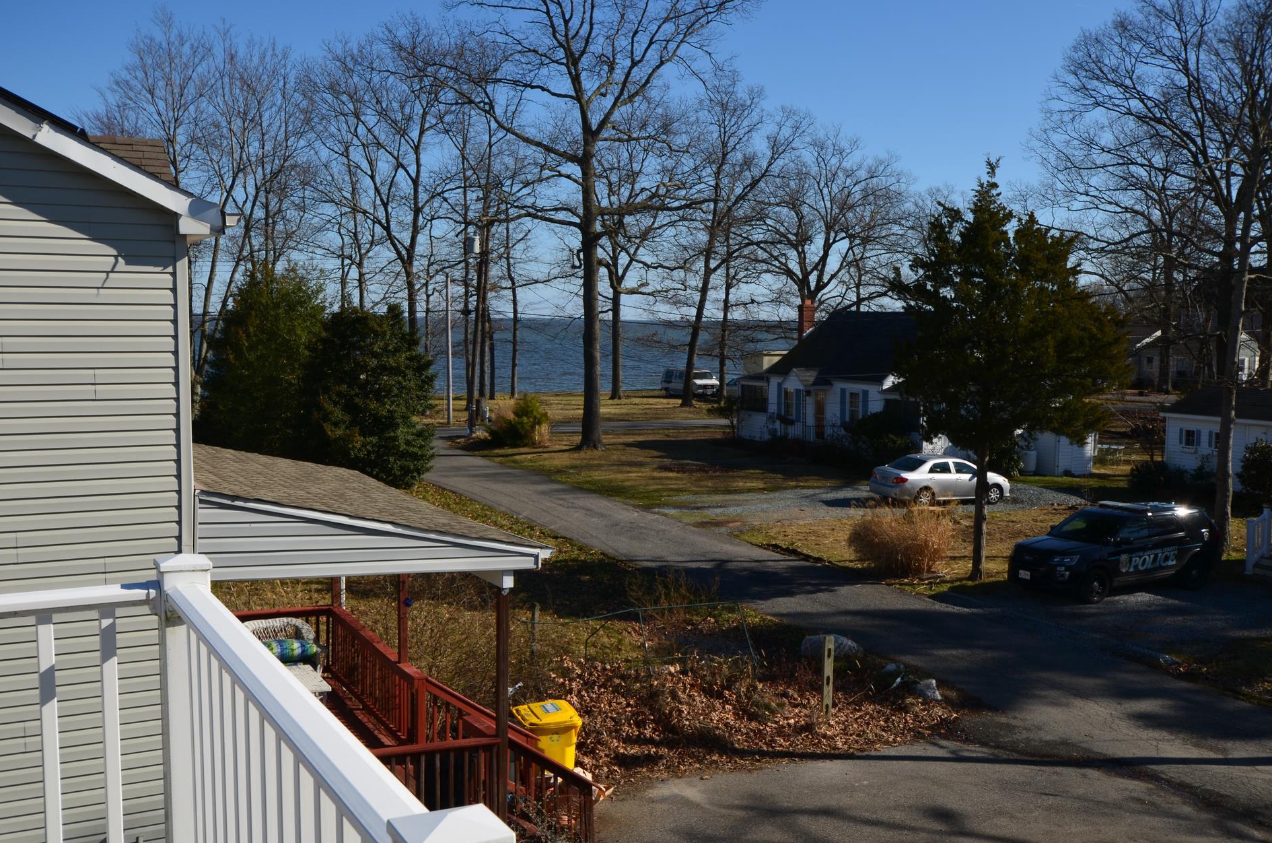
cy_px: 450
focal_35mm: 39
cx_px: 674
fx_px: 1375
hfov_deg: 49.6
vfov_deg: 34.1
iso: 100
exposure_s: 1/200
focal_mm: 24
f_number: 10
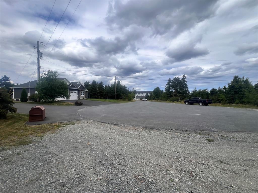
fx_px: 97
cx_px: 129
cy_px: 96
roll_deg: -0.1
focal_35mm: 13
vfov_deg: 89.9
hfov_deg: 106.2
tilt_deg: +0.3
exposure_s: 1/2053
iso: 32
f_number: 1.8
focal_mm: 1.57
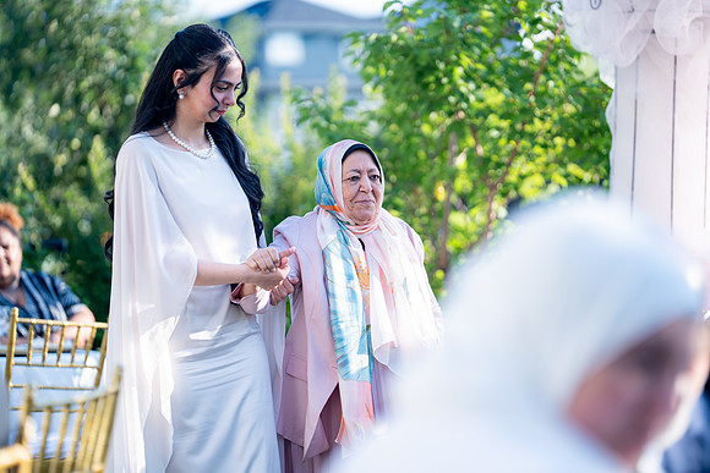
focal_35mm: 100
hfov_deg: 20.4
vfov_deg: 13.7
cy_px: 236
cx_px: 355
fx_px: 1973
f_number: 2
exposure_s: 1/2000
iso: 200
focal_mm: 100
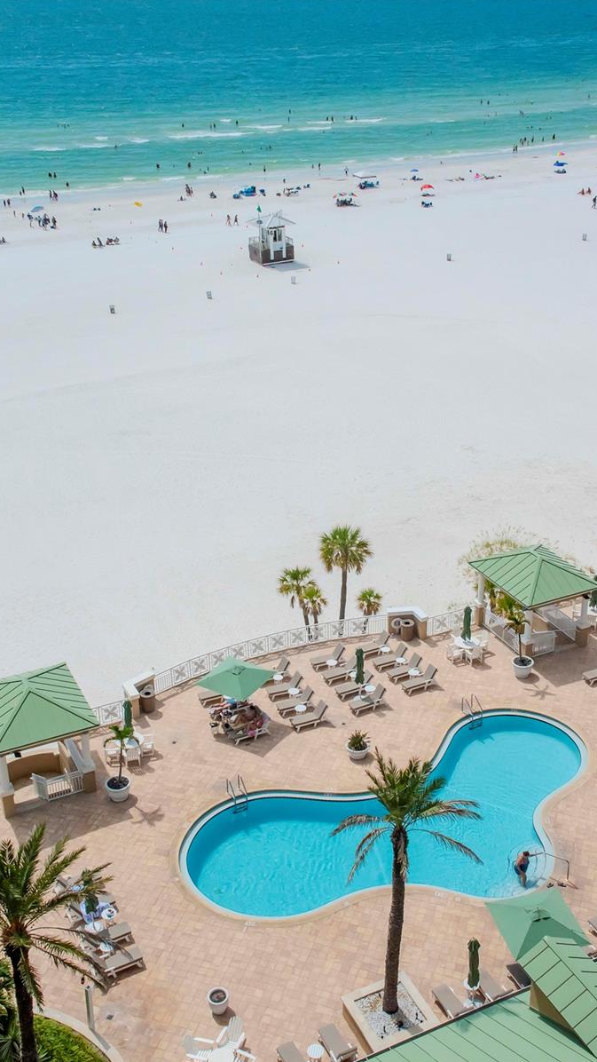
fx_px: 1154
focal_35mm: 41
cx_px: 319
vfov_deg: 49.4
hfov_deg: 29.0
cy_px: 531
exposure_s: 1/4000
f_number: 11
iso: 800
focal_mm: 26
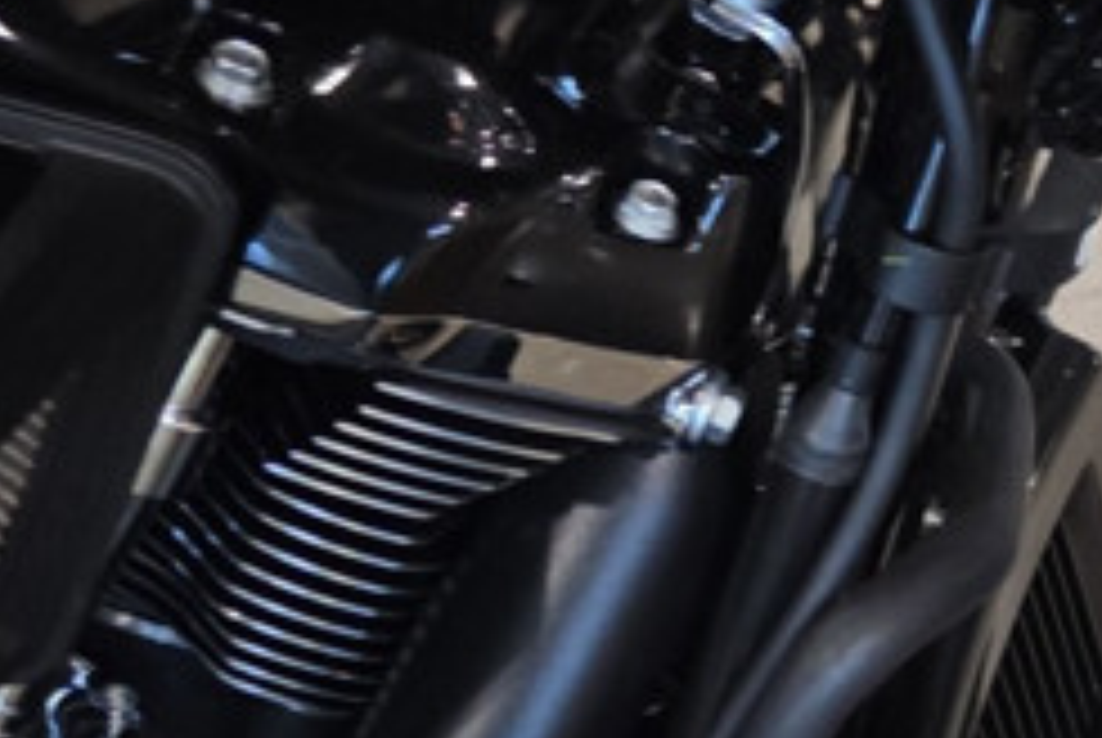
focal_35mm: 104
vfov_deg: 12.7
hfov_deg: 15.4
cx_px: 2251
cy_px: 1008
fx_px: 3187
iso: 500
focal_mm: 6.3
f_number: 1.7
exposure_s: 1/120
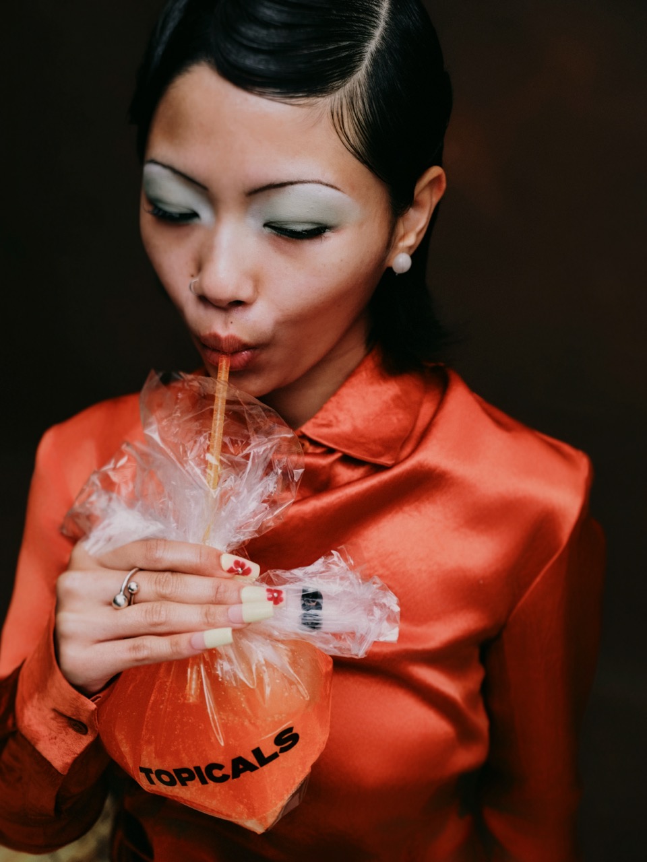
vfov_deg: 38.9
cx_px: 324
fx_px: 1221
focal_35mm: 49
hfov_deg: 29.7
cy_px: 431
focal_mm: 62.4
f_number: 5.6
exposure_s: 1/125
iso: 400
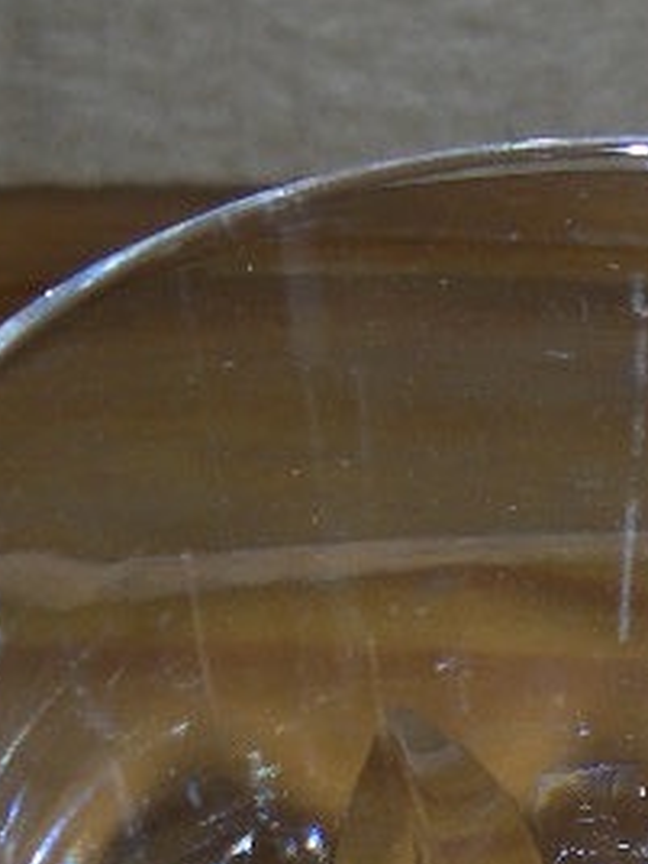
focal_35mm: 145
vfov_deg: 13.5
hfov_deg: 10.2
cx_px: 567
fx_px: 3619
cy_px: 761
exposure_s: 1/60.1
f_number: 4.8
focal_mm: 7.8
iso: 50
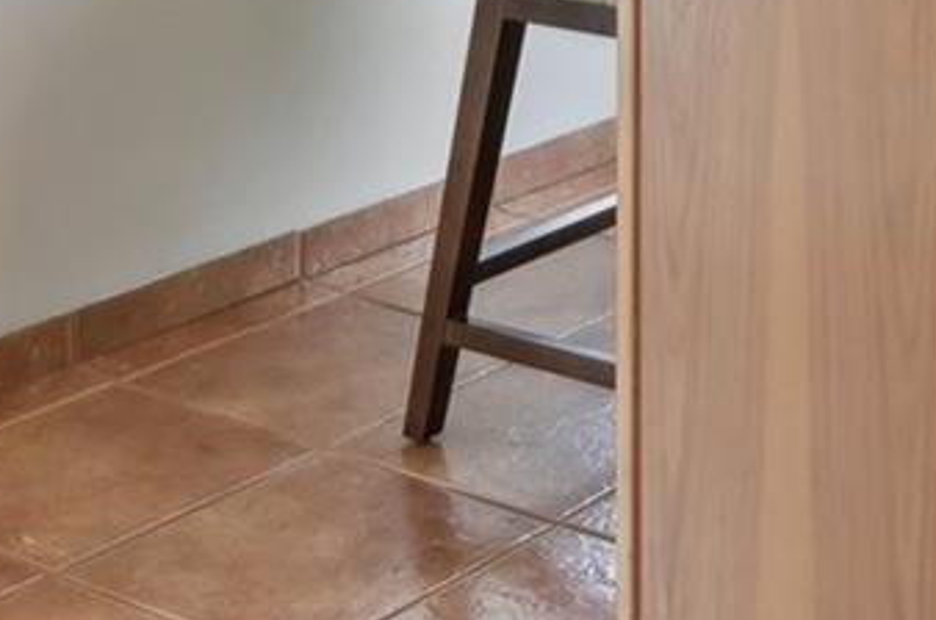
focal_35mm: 92
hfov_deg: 20.9
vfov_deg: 12.8
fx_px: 2397
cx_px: 1066
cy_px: -649
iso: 400
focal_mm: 19.5
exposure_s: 1/50
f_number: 8
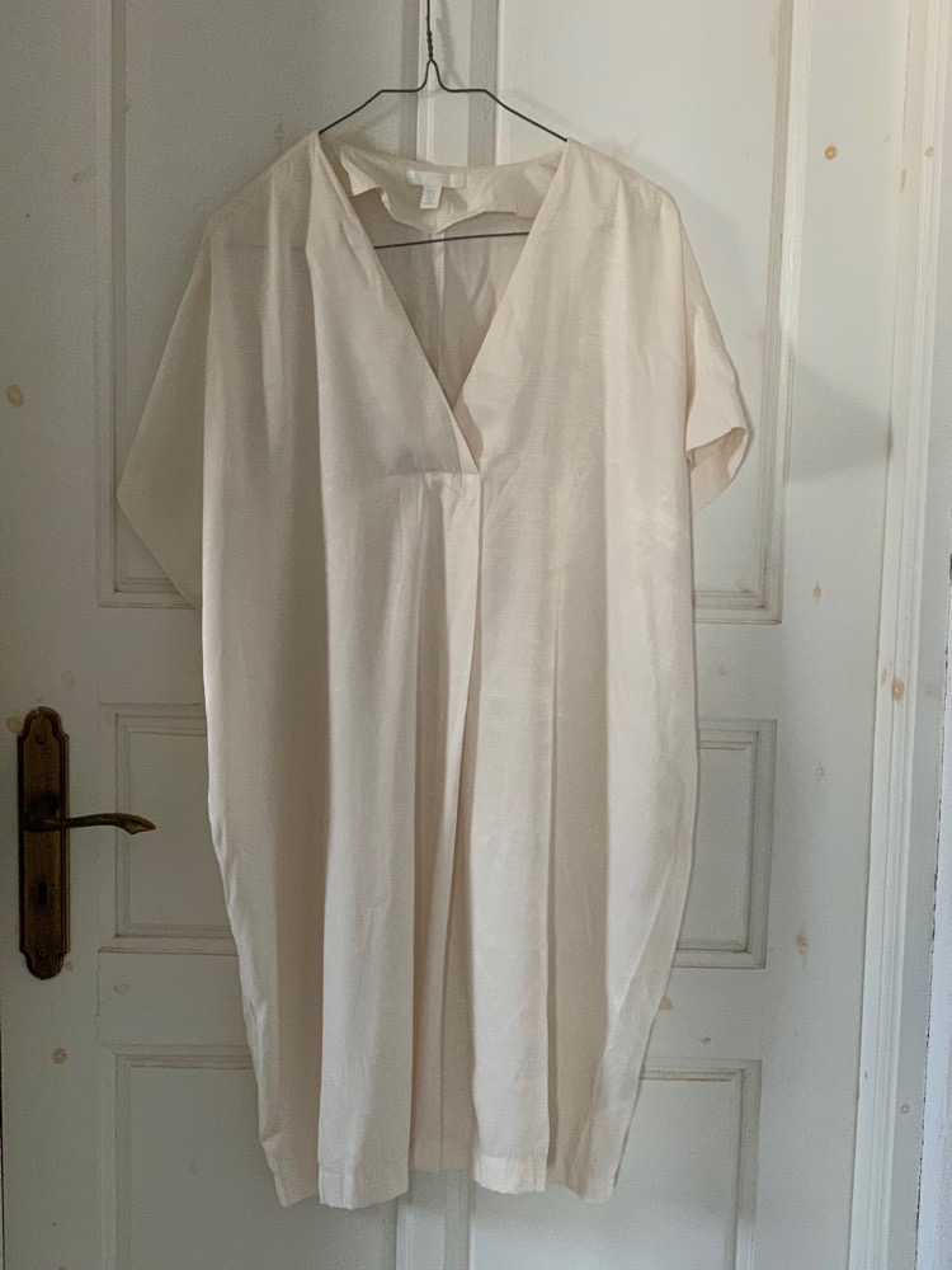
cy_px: 635
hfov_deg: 28.0
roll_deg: -0.9
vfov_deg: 36.8
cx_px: 476
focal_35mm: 52
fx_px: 1907
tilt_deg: -8.1
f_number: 2.4
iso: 250
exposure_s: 1/60
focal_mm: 6
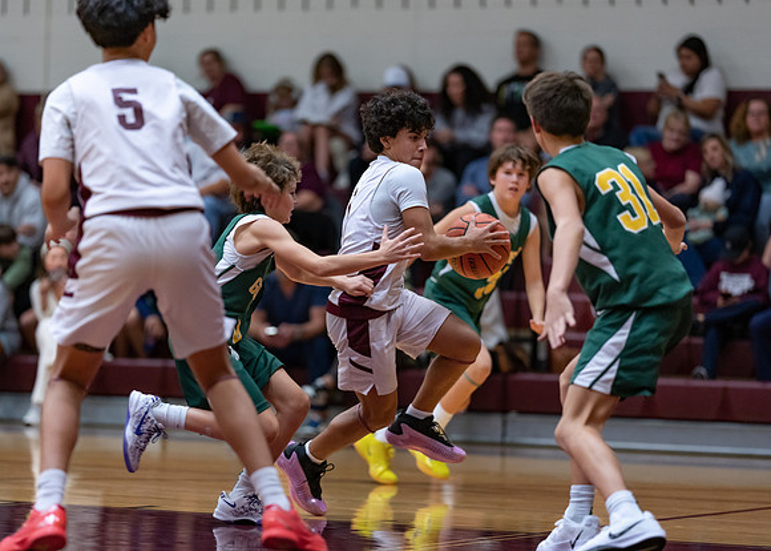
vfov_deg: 9.3
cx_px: 339
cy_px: 279
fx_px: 3371
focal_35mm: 154
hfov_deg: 13.0
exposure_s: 1/1000
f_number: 1.8
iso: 1250
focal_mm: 135
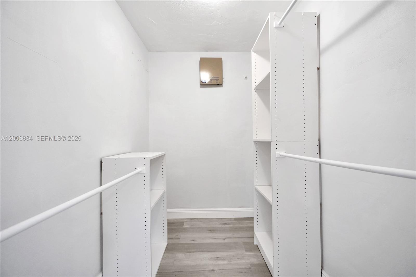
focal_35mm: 16
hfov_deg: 96.7
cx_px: 208
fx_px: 185
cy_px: 138
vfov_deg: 73.7
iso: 640
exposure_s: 1/100
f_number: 4
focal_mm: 16
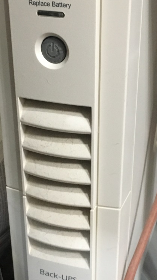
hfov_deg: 20.7
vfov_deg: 36.0
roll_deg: +0.2
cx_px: 90
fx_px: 430
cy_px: 145
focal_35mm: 58
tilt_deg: -27.8
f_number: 2.2
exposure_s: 1/15
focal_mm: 4.15
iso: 250
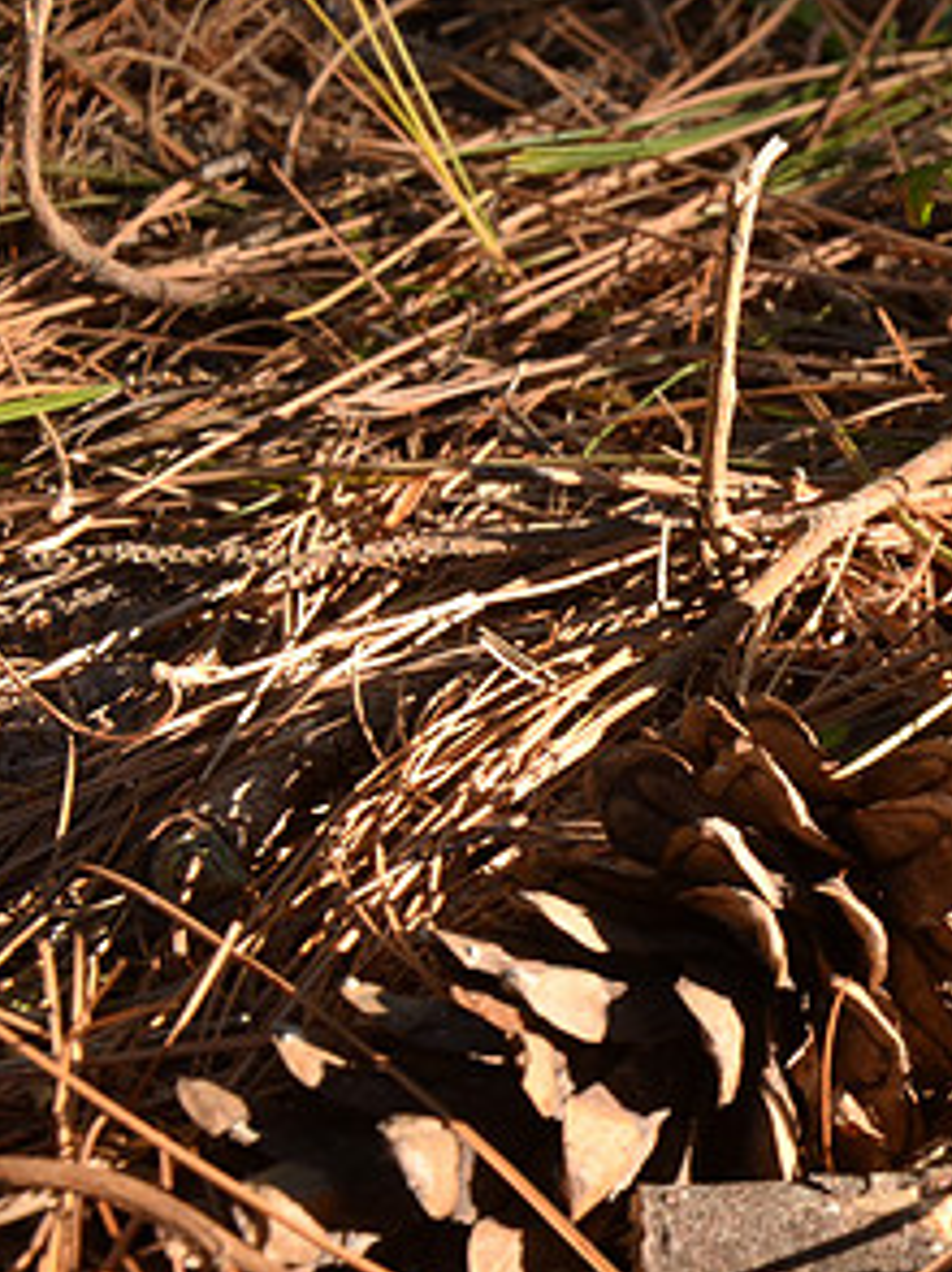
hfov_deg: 10.2
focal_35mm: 142
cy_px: 800
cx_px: 1212
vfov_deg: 13.9
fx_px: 5215
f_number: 13
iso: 250
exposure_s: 1/10
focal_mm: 50
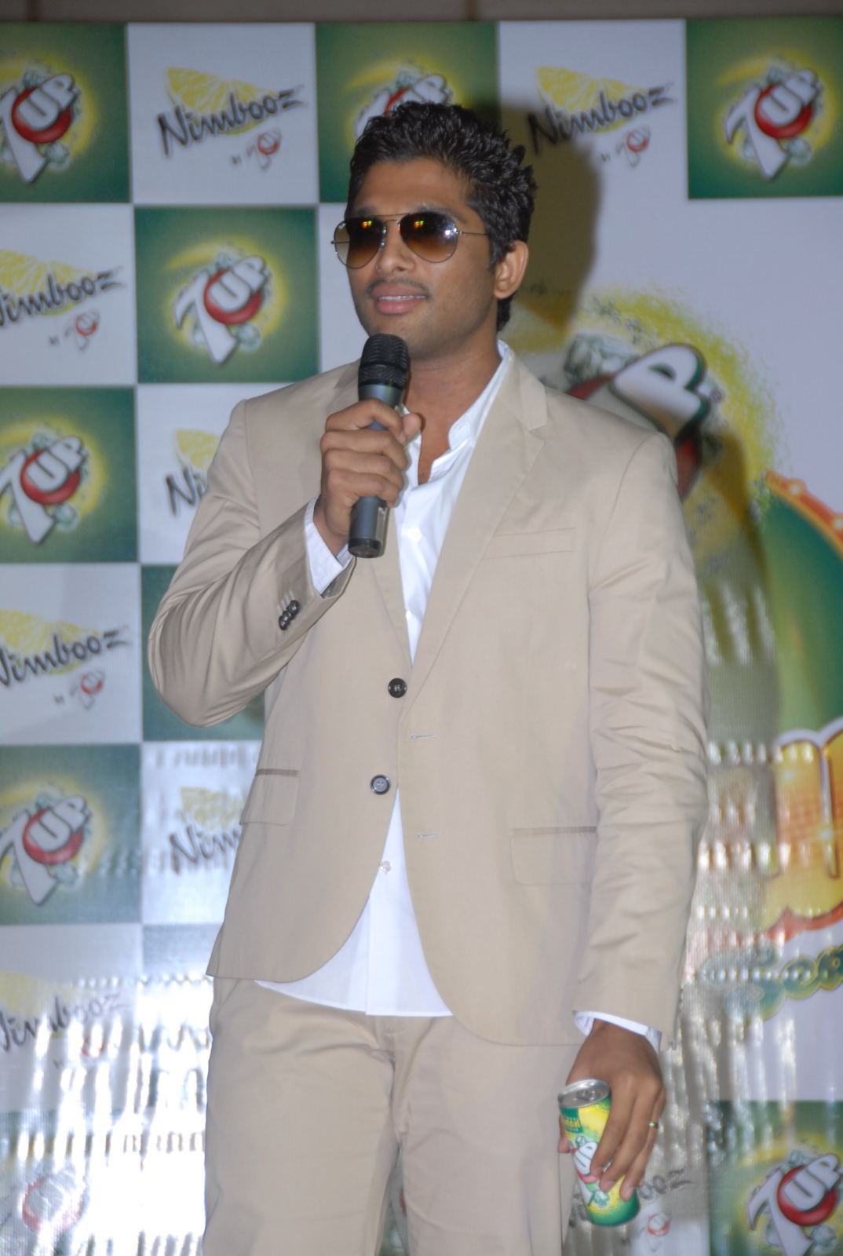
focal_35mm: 168
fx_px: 5873
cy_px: 628
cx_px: 422
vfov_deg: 12.2
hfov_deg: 8.2
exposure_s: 1/125
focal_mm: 112
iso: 400
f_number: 5.3
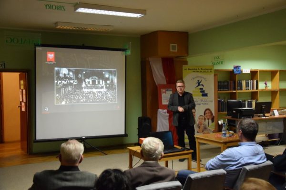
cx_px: 143
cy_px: 95
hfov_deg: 49.6
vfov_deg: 34.2
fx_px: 310
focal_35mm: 39
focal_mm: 26
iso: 3200
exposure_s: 1/60
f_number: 4
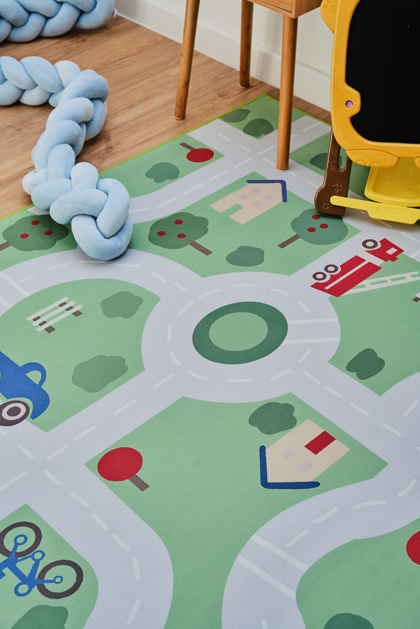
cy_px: 314
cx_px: 210
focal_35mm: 54
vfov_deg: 37.2
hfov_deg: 25.3
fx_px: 936
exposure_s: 1/200
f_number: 7.1
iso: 800
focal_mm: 53.5
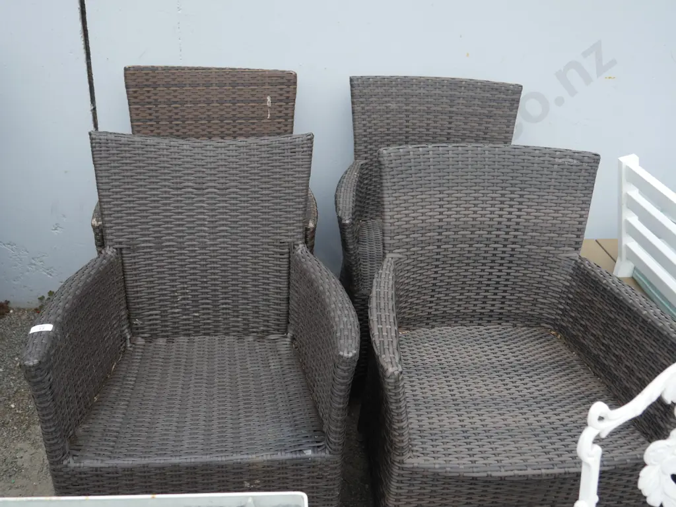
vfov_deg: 41.8
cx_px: 338
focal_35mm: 34
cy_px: 254
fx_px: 664
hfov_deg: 53.9
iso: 200
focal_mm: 17
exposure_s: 1/200
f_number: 4
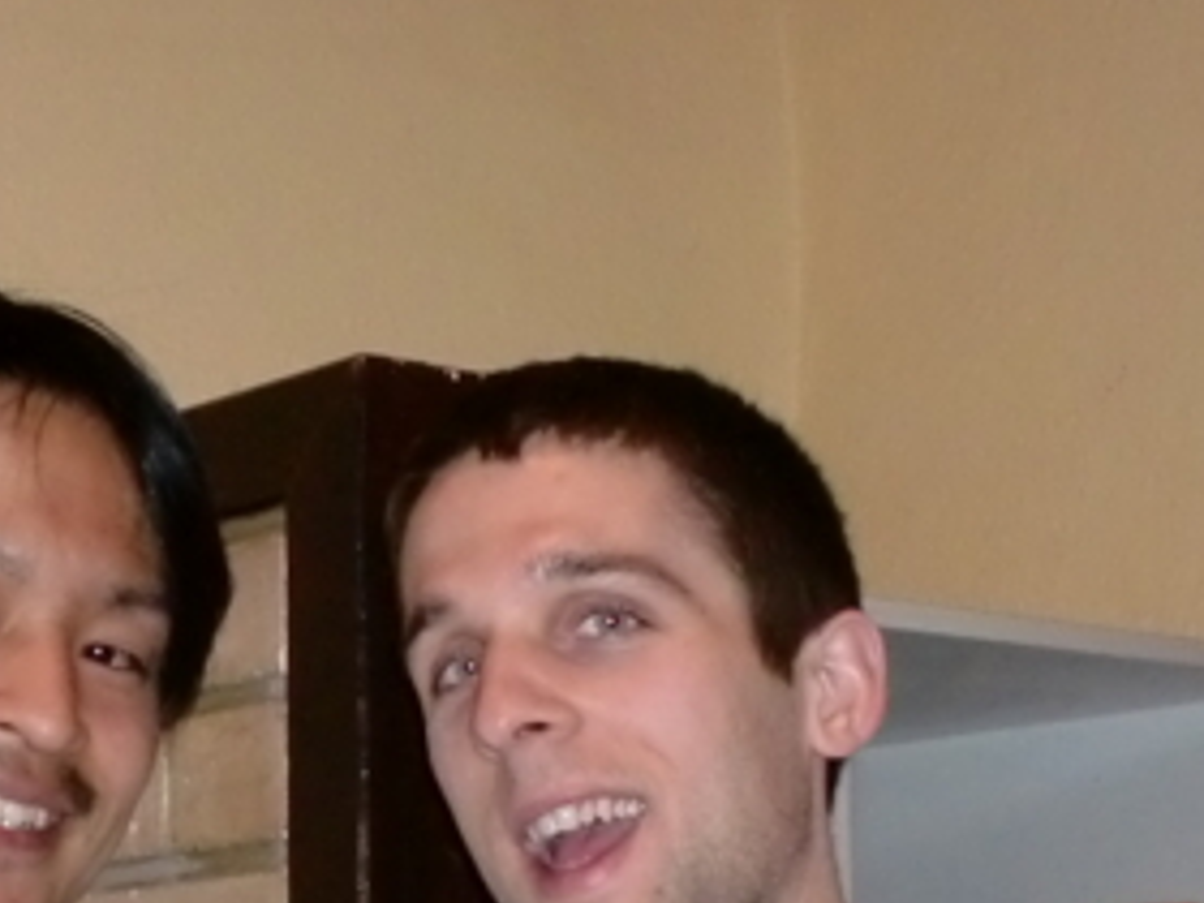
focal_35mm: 100
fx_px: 3478
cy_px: 1041
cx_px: 383
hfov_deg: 19.6
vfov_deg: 14.4
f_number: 3.1
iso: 400
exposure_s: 1/40
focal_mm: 6.3
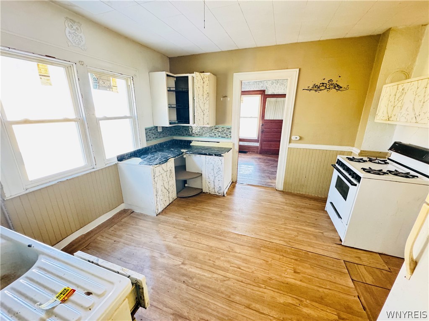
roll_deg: -0.9
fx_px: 174
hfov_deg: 102.1
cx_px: 214
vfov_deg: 85.7
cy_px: 160
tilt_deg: -18.8
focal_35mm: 14
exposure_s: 1/60
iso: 640
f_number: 2.2
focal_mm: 2.22
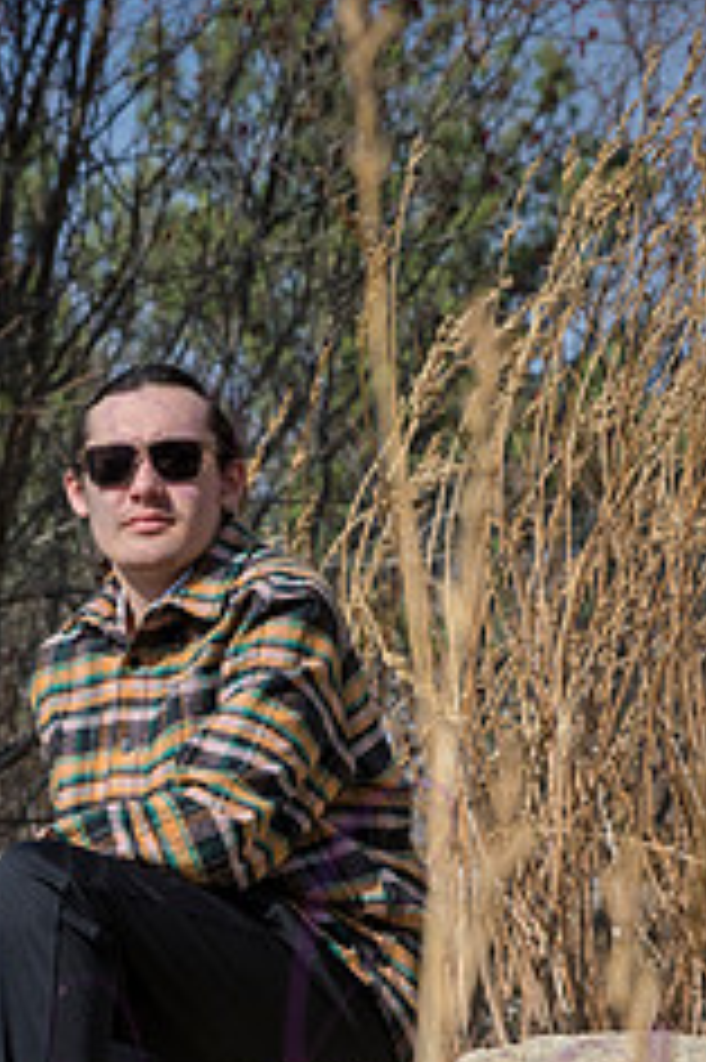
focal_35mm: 214
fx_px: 6304
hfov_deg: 6.4
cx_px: 193
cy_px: 846
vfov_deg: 9.6
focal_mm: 112
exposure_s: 1/800
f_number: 10
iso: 400
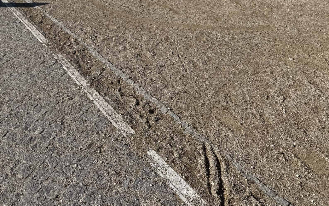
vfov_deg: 28.2
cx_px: 136
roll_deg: +2.3
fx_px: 368
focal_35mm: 41
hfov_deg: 48.0
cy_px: -25
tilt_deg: -8.3
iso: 80
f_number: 1.78
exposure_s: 1/6173
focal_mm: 6.76
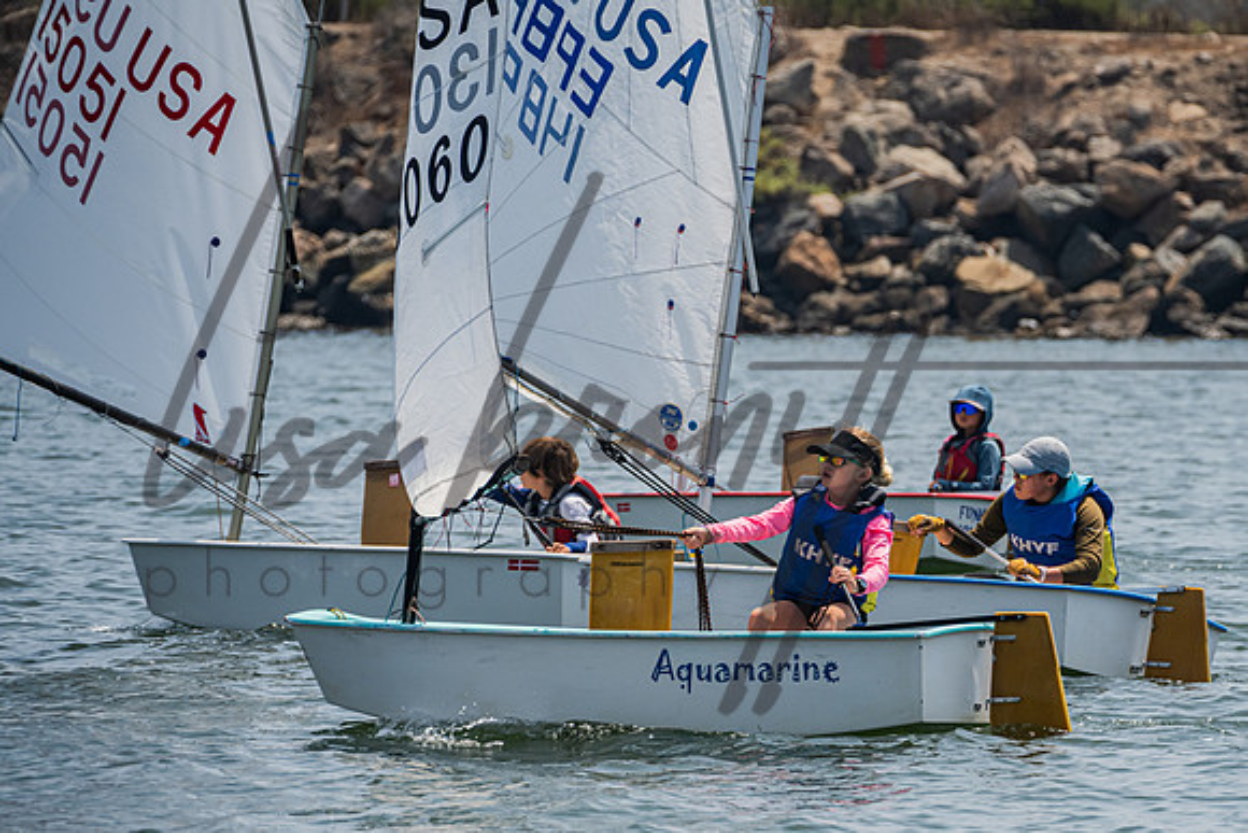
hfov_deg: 4.8
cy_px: 559
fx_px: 15001
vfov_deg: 3.2
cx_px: 833
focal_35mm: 433
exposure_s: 1/1250
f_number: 8
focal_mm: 320
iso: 320
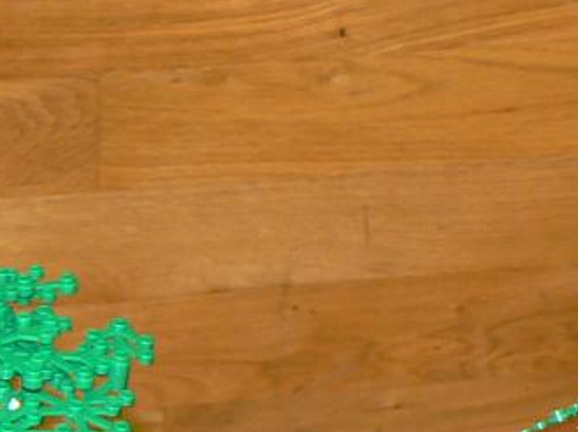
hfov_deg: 9.2
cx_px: 262
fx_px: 3586
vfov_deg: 6.9
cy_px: 400
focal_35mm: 215
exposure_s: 1/8
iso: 100
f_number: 3.2
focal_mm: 9.5
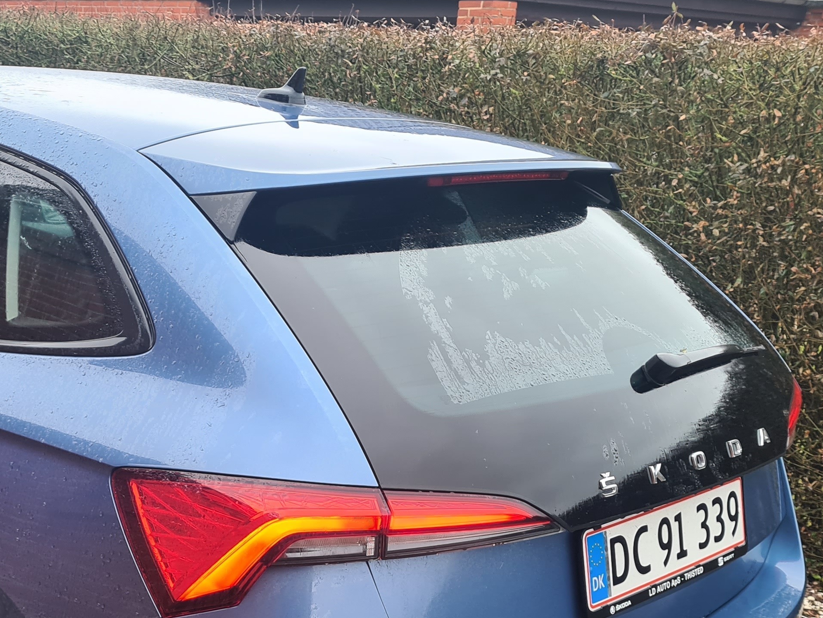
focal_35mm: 55
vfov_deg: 26.1
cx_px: 110
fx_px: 1308
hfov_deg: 33.4
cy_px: 488
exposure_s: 1/100
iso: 80
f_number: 1.8
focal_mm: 5.4
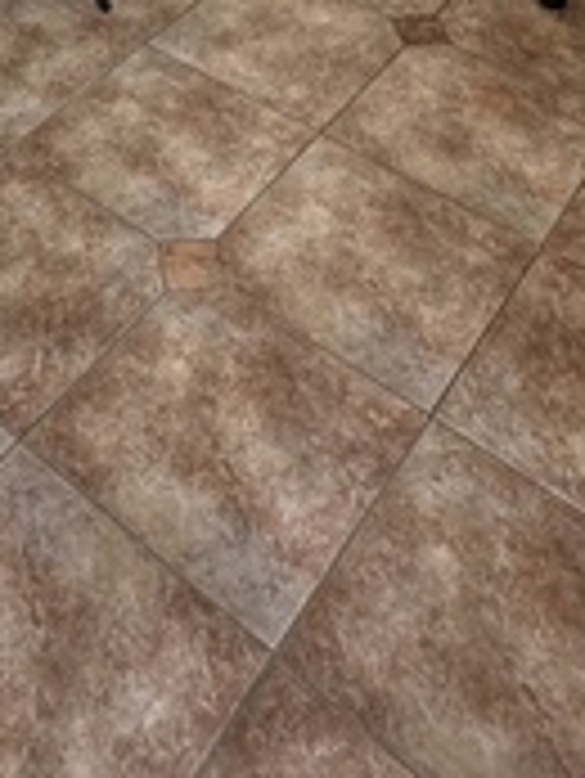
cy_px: -272
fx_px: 1215
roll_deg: +0.3
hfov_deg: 26.0
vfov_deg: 28.2
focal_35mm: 54
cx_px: 36
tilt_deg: -21.2
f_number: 2.2
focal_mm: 2.22
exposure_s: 1/60
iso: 160
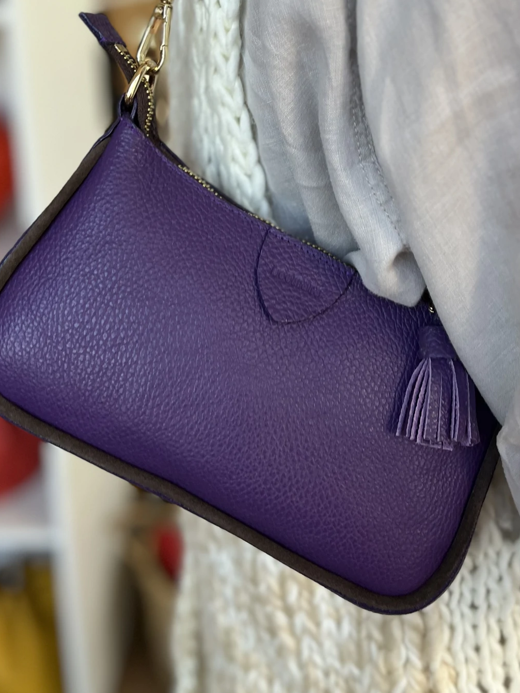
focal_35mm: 41
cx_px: 284
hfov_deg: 35.1
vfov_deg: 44.2
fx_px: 821
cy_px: 173
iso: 100
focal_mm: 5.1
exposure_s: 1/50
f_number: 1.6
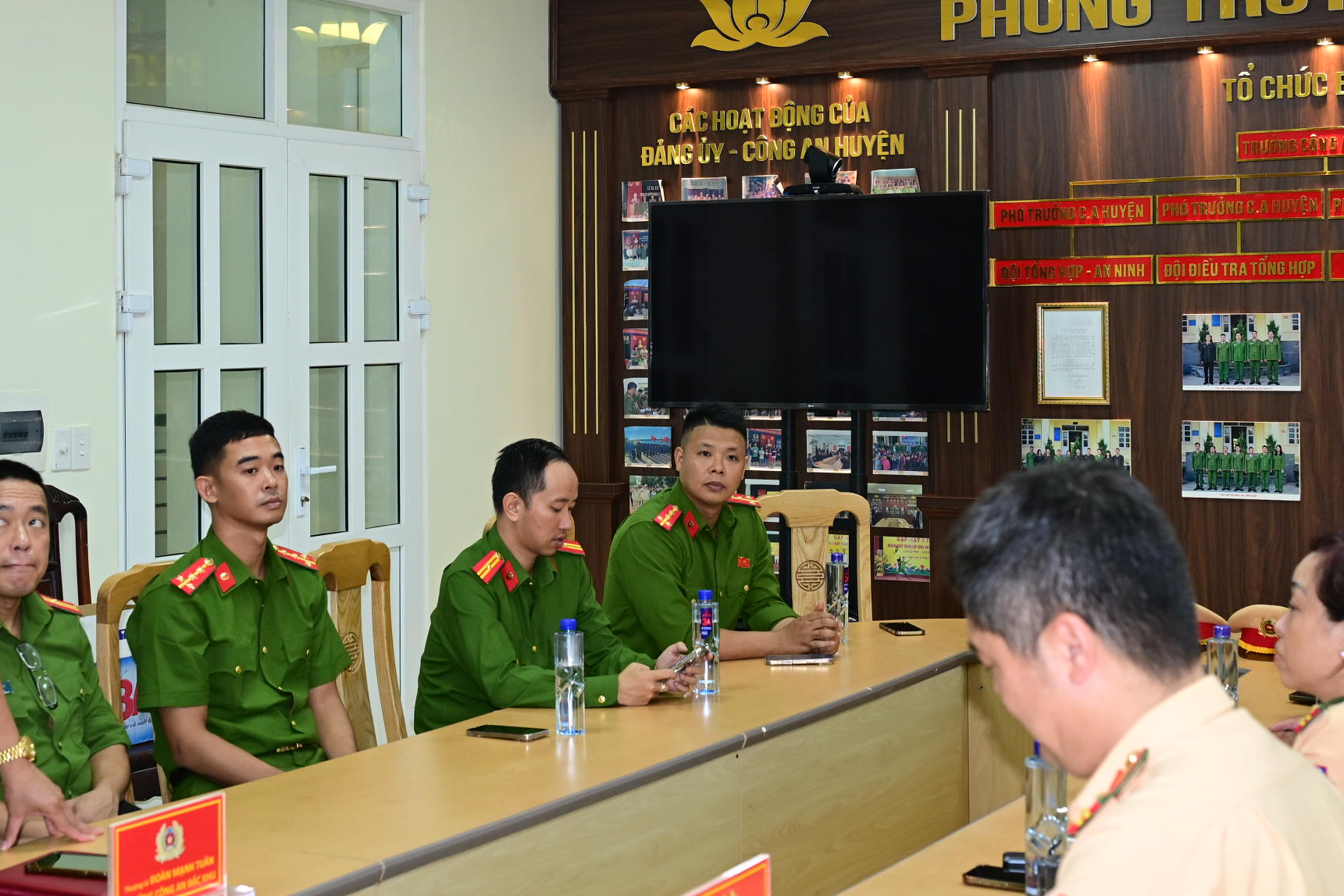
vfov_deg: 23.3
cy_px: 316
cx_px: 666
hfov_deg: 34.5
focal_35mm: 58
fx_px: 2165
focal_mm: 33
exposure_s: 1/160
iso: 1000
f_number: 4
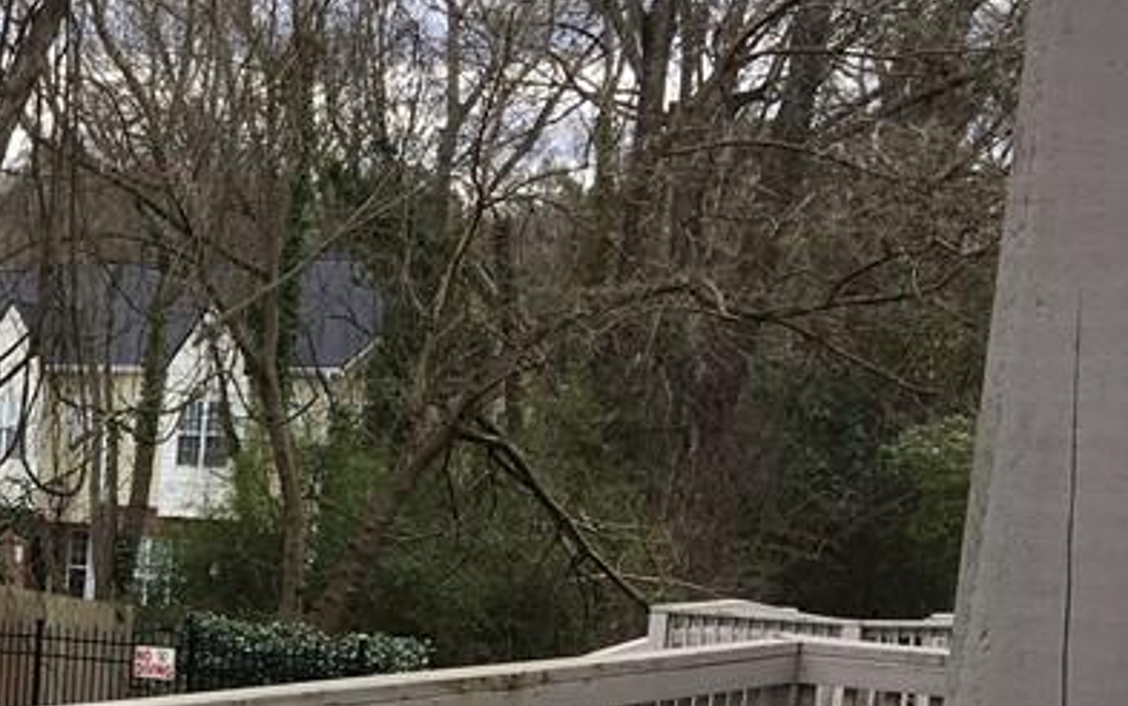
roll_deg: -2.7
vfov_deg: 15.4
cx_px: -319
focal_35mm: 80
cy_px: 953
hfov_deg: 23.1
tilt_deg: -10.7
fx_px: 2460
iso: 25
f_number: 2.2
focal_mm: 4.15
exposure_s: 1/460
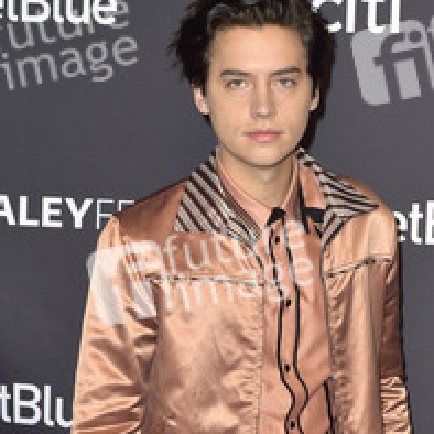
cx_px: 265
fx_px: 1518
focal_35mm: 107
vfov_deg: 16.1
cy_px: 383
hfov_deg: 16.3
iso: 250
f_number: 6.3
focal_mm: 62
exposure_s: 1/250
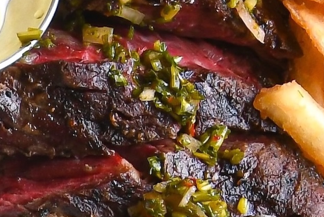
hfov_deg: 7.5
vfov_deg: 5.4
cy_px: 584
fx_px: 2206
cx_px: -605
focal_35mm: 245
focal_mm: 22
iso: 400
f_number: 11
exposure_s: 1/30
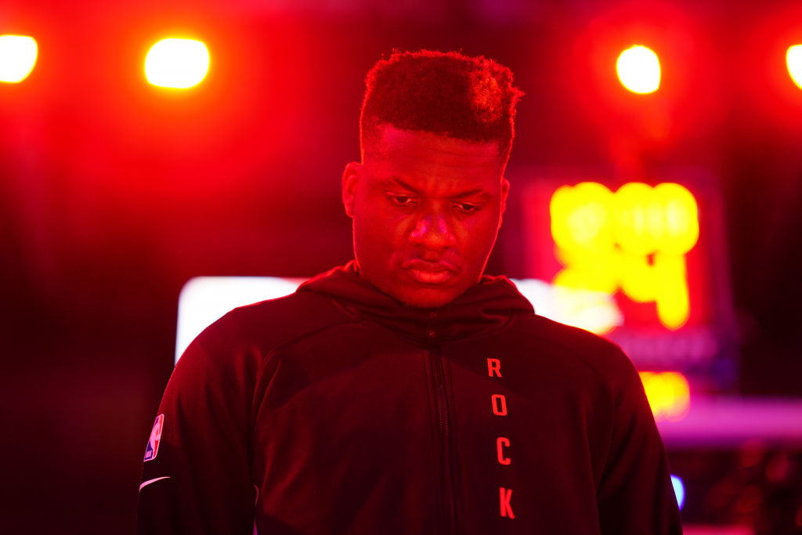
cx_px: 401
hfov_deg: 23.9
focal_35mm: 85
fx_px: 1894
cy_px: 268
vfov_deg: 16.1
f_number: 1.4
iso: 500
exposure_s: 1/200
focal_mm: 85
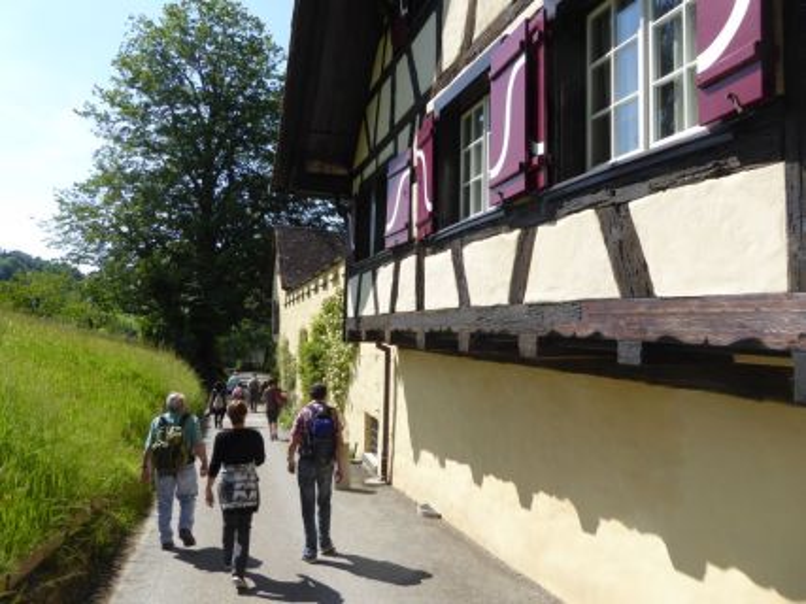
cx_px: 403
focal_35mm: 24
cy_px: 302
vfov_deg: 56.8
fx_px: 559
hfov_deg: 71.6
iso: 100
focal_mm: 4.3
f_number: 3.3
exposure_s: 1/800
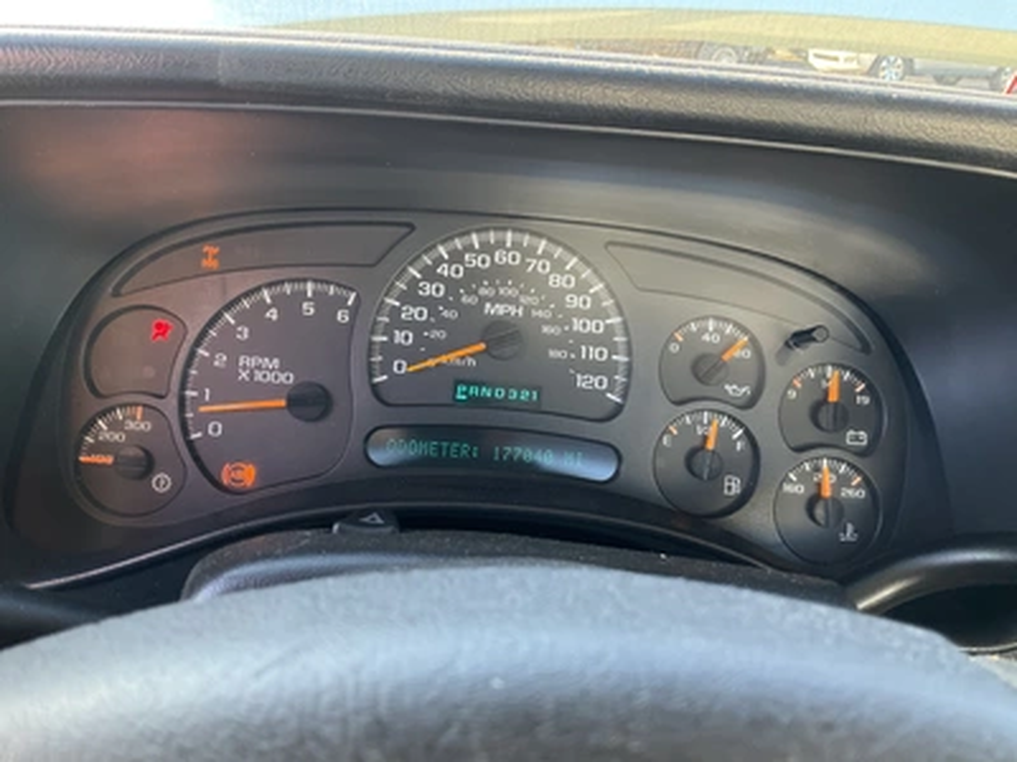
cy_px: 381
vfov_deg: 48.2
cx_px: 508
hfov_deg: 61.7
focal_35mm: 29
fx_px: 852
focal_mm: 3
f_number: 1.8
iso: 80
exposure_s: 1/60
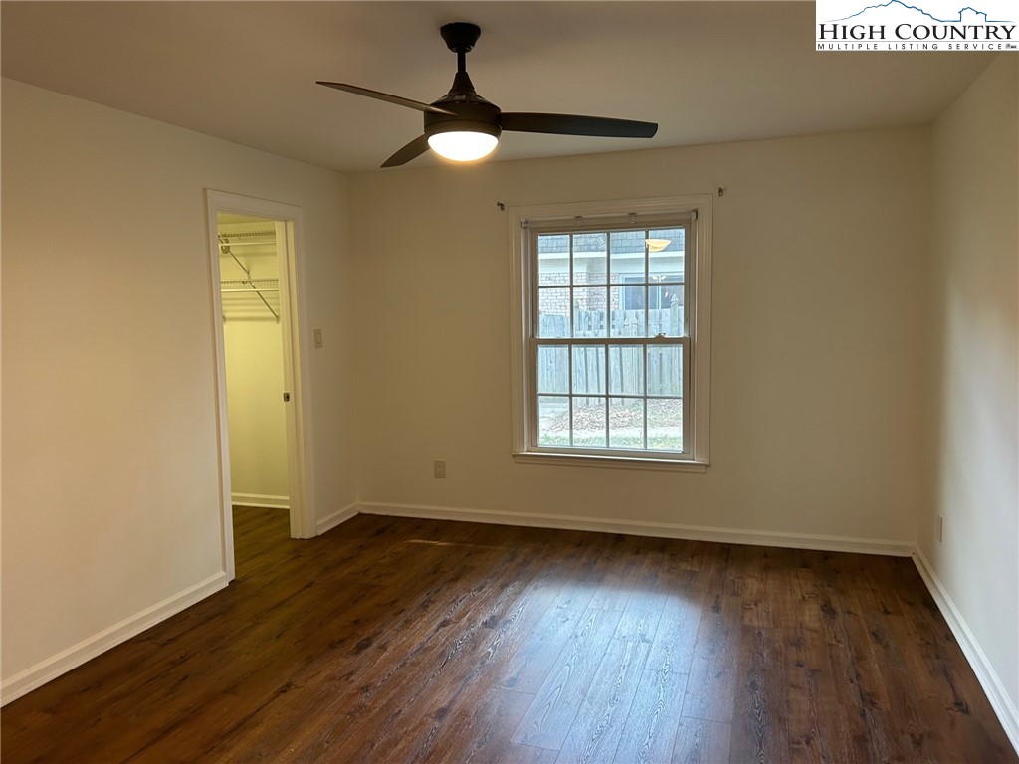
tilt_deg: -4.9
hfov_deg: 67.3
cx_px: 510
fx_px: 765
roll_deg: +1.3
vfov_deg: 53.1
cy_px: 382
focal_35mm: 26
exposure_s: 1/60
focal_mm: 5.7
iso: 100
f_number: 1.5
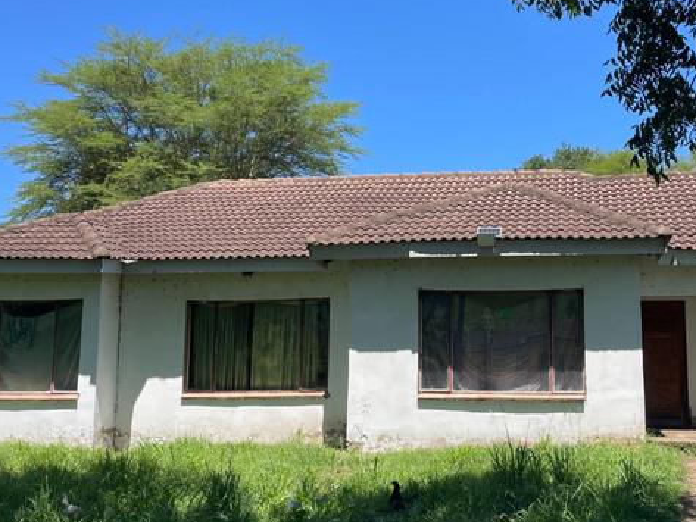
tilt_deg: +7.8
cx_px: 446
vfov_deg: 32.9
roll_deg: +0.4
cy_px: 266
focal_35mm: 44
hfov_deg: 42.5
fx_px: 885
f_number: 1.6
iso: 32
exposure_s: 1/1770
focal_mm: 4.2
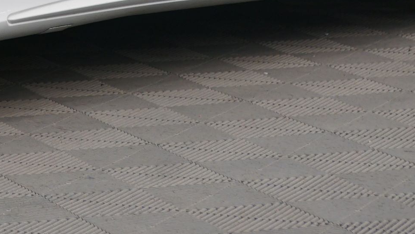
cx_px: -174
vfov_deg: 5.2
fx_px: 2487
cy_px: -301
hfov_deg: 9.3
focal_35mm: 226
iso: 400
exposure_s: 1/8
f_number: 5
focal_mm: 53
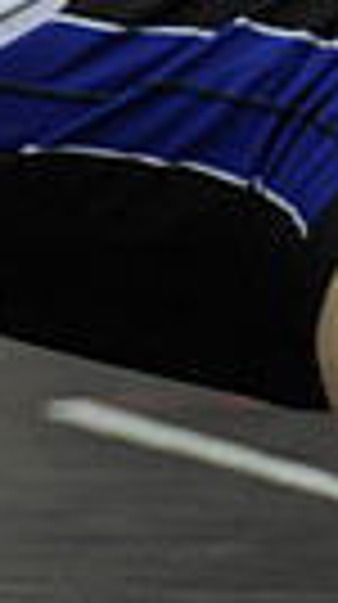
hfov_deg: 1.6
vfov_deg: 2.8
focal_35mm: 771
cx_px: -874
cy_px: 148
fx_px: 12331
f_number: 2.8
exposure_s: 1/1250
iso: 4000
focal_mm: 170
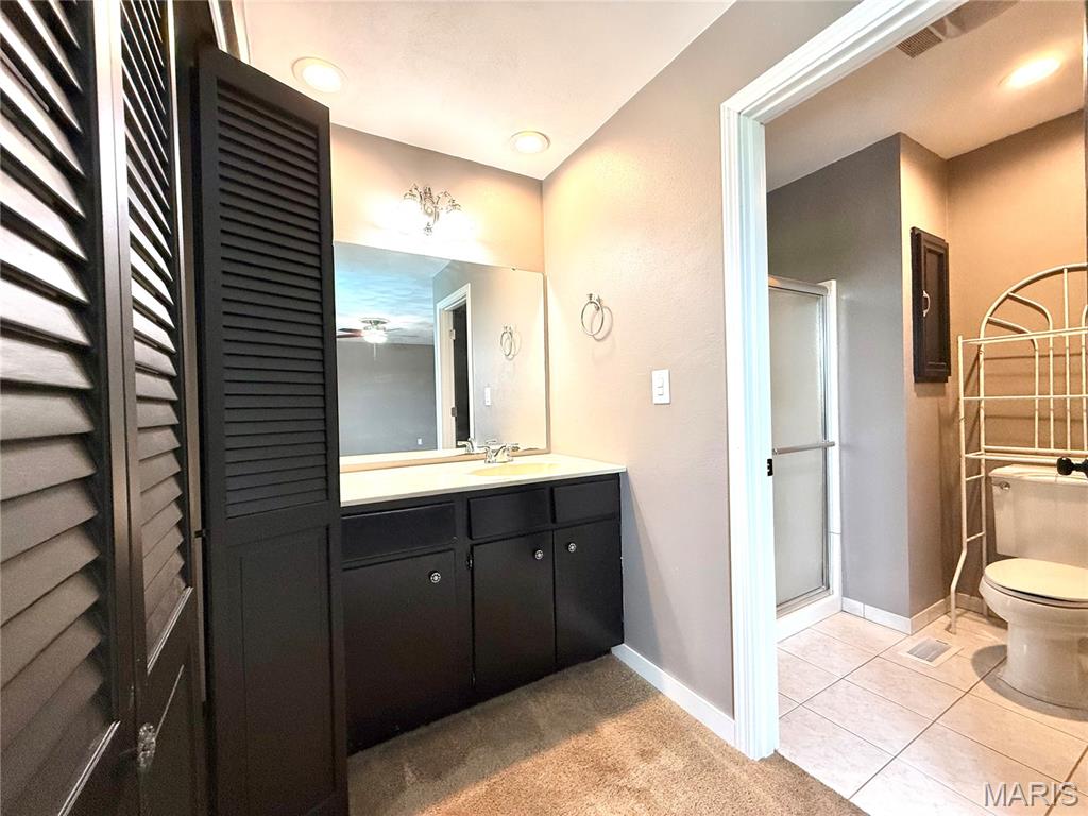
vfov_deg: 85.7
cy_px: 408
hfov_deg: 102.1
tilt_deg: -0.4
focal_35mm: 14
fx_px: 440
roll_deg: +1.6
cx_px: 544
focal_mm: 2.22
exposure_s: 1/120
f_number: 2.2
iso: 250
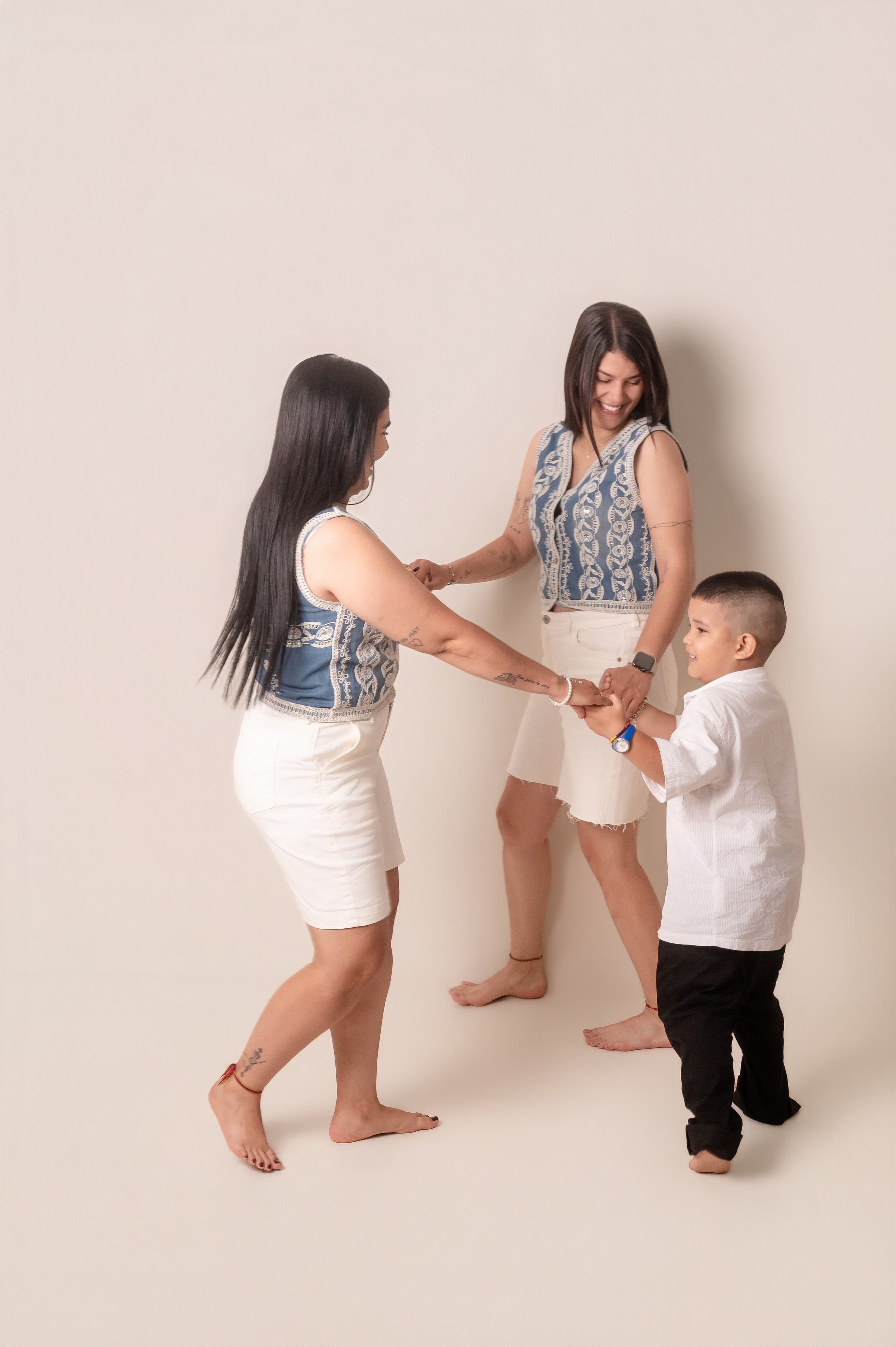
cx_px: 448
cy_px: 674
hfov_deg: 27.0
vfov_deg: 39.6
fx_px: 1869
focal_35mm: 50
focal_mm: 50
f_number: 9
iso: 1250
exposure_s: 1/100
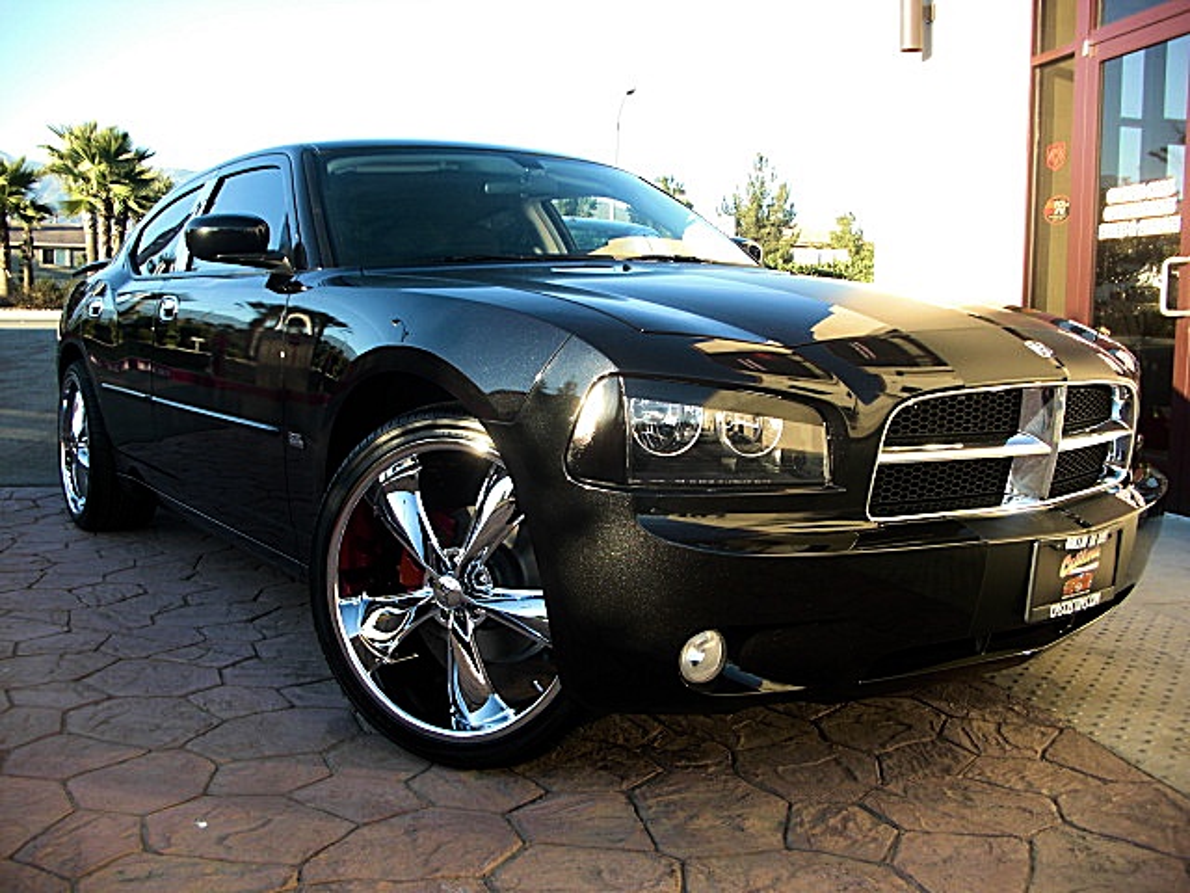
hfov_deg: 51.4
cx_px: 595
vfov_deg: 39.7
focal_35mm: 36
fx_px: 1238
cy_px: 446
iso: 50
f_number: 2.8
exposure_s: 1/125
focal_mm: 6.3
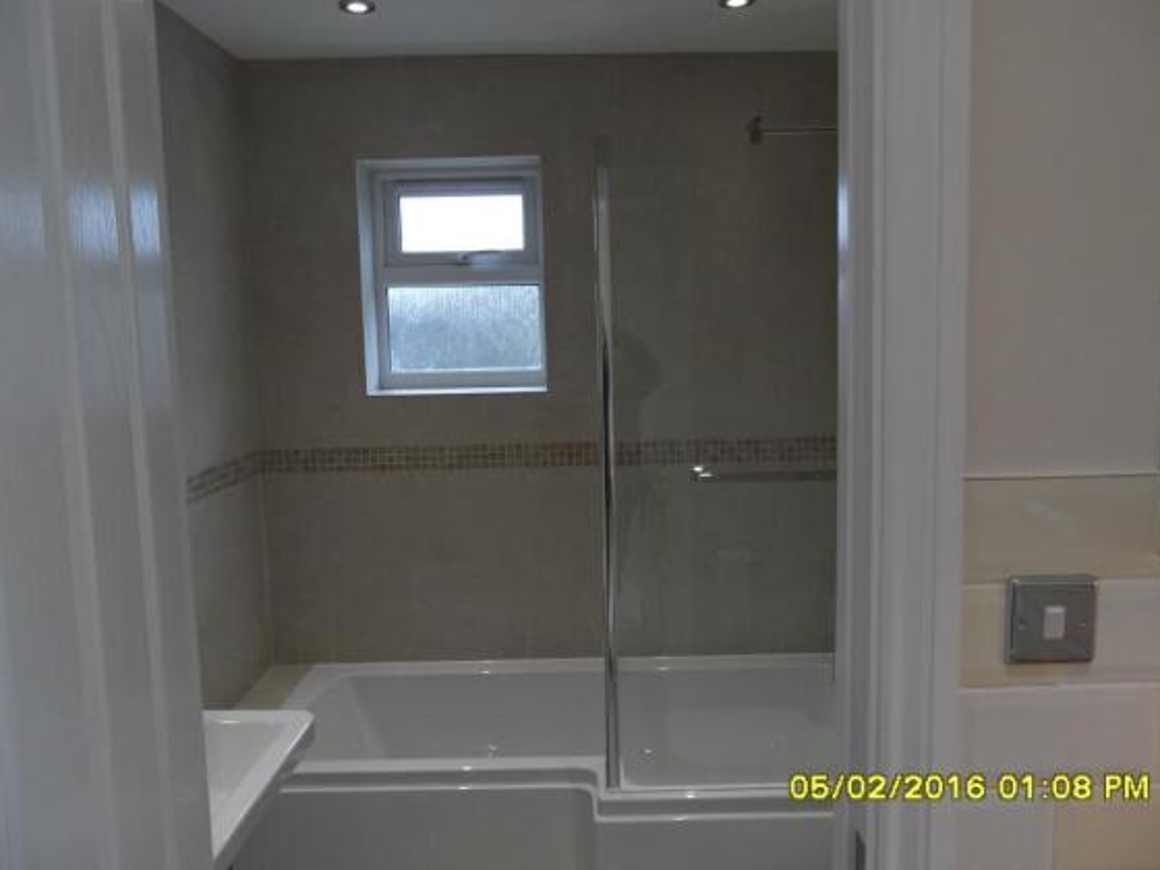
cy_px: 422
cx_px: 596
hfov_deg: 69.4
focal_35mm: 25
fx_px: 838
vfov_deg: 54.9
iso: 100
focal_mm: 3.9
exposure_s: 1/45
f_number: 3.2
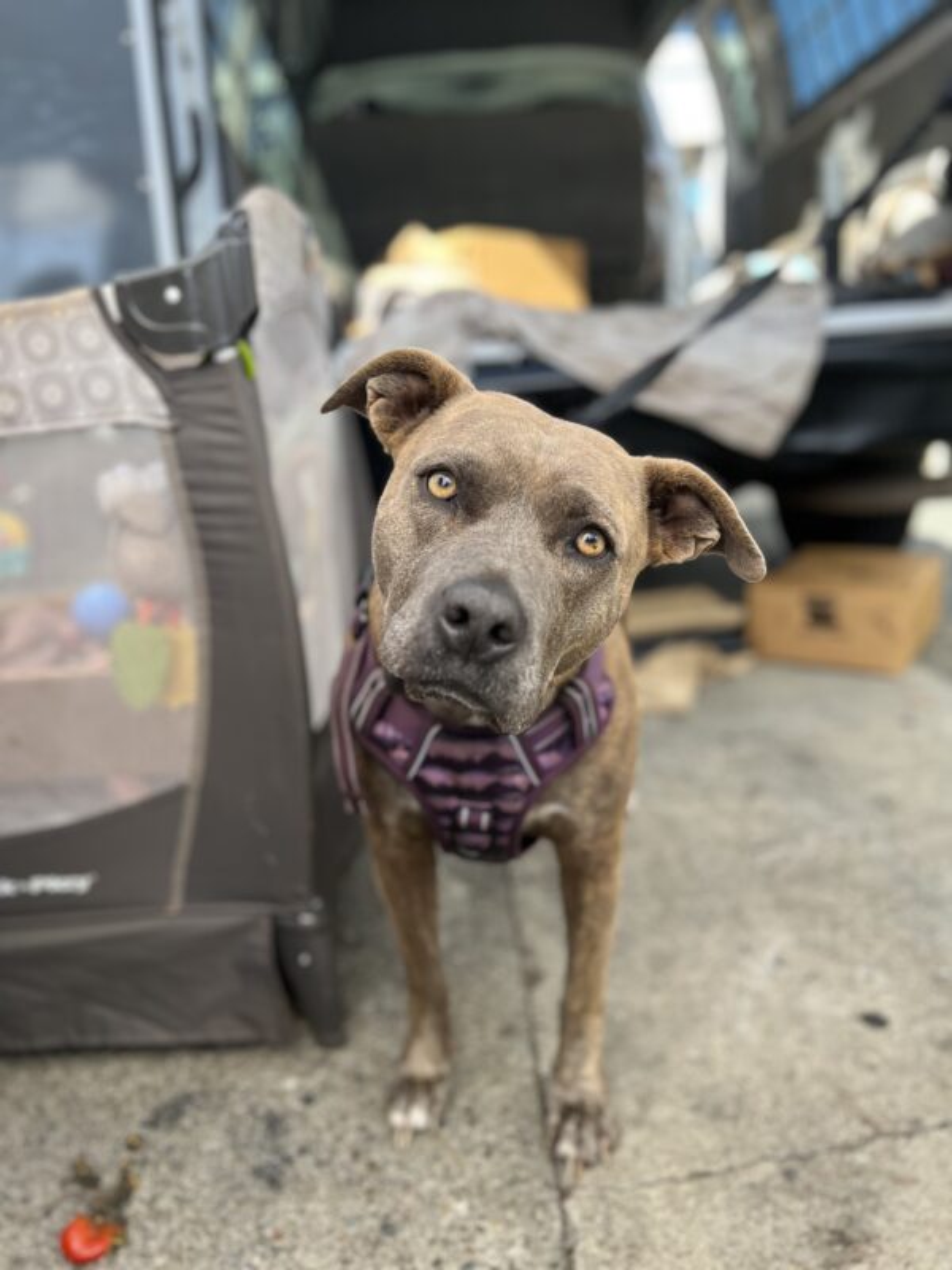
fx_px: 953
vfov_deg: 67.3
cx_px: 476
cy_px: 635
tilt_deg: -11.9
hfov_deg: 53.1
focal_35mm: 26
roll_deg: +4.3
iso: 50
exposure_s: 1/418
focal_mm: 5.7
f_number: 1.5
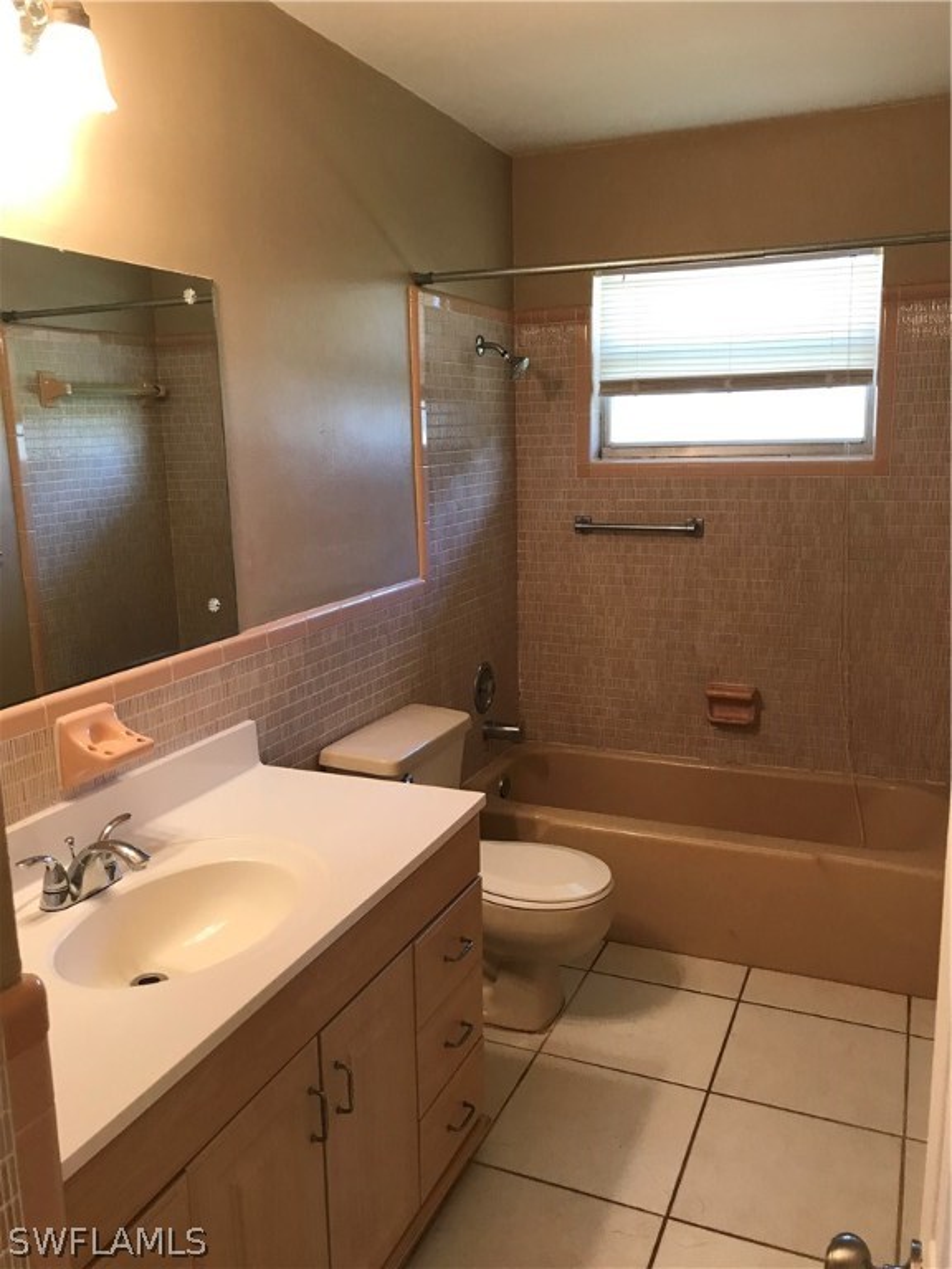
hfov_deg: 49.7
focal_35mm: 28
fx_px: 1027
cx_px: 476
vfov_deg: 63.4
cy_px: 634
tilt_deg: -10.5
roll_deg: +0.7
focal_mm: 3.99
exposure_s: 1/30
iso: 32
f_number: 1.8
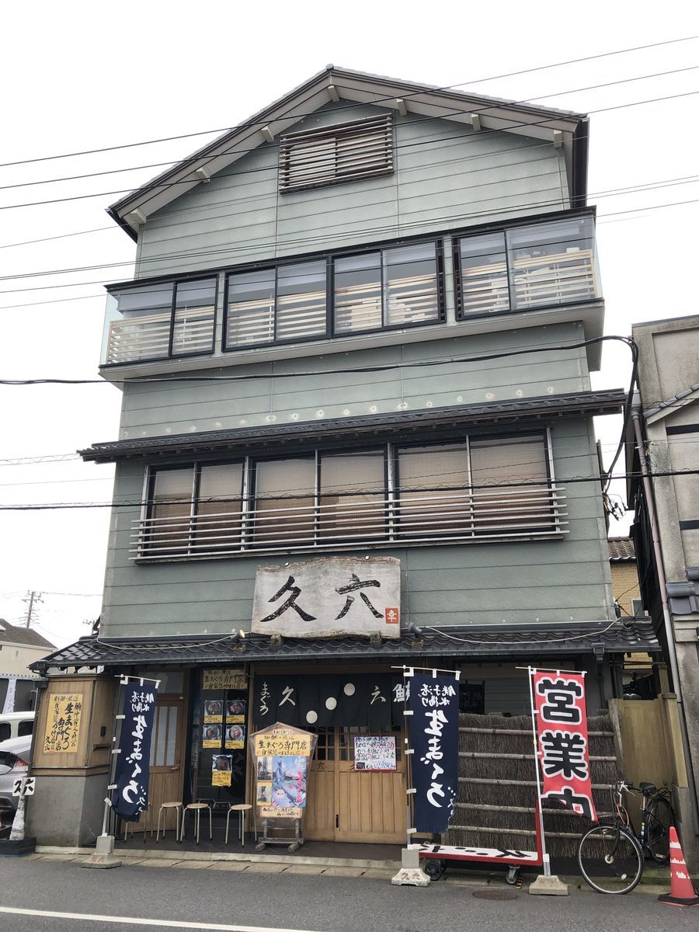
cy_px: 466
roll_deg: +0.1
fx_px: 754
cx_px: 350
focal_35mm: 28
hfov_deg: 49.7
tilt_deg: +18.6
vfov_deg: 63.4
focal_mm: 3.99
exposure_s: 1/1171
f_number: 1.8
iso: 20
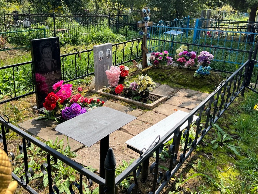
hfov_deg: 55.2
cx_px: 114
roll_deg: -0.8
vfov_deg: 42.8
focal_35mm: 33
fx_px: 246
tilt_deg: -12.9
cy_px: 83
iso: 50
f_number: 1.5
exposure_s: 1/1838
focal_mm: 5.7
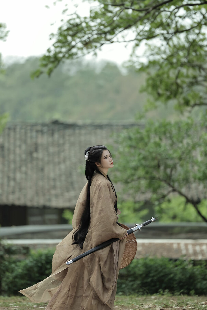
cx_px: 104
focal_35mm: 199
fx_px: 1716
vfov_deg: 10.3
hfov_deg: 6.9
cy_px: 155
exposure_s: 1/500
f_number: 2.8
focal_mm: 200
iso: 100
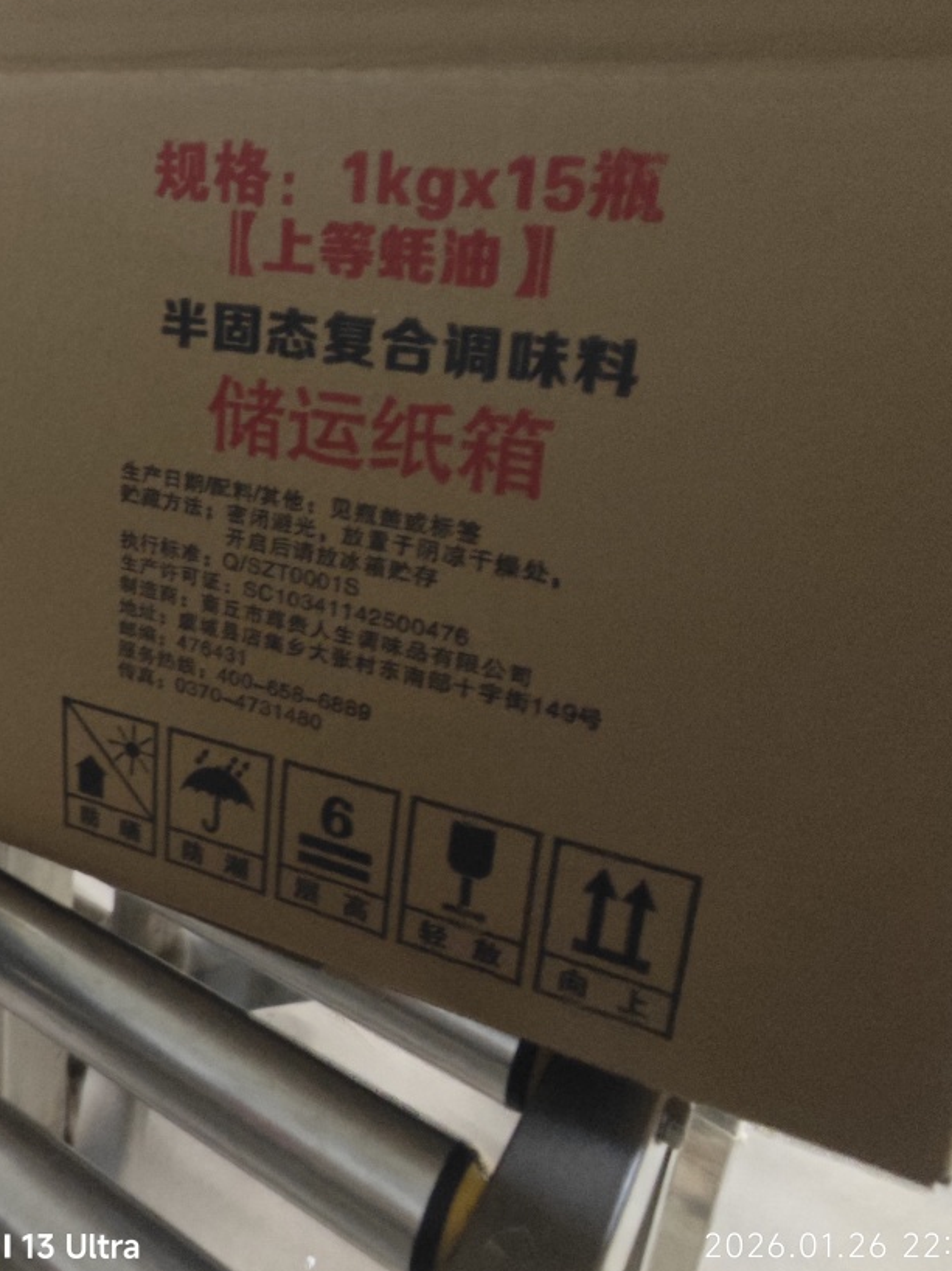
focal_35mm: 30
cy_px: 482
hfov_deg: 46.7
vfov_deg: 59.3
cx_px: 429
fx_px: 1101
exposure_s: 1/16.7
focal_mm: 2.03
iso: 500
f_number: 1.8
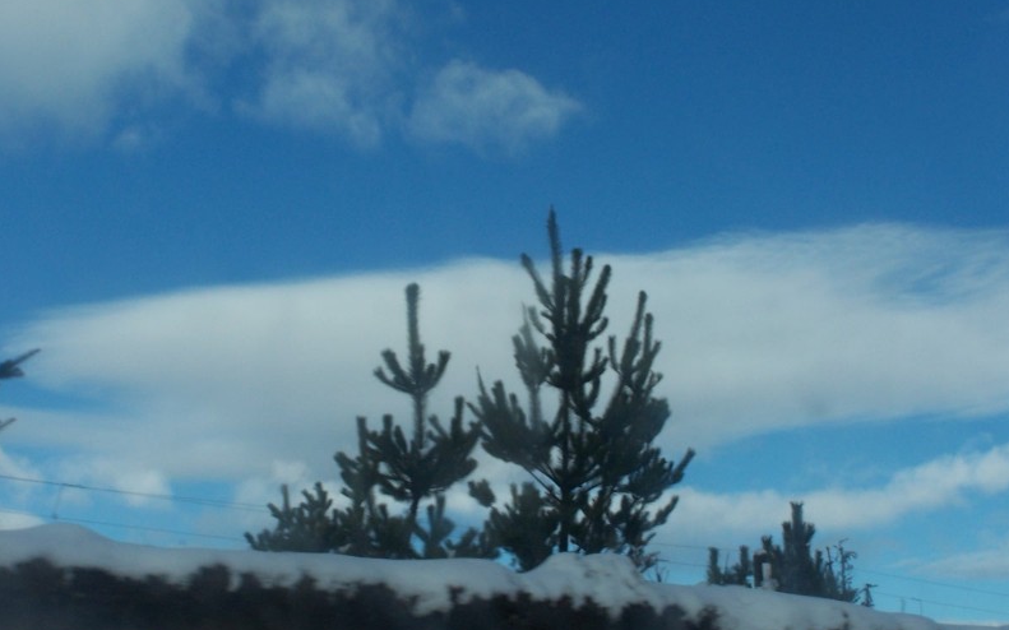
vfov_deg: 17.6
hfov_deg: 27.9
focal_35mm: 74
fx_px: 2034
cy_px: 315
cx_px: 508
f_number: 6.3
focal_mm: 11.5
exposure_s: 1/500
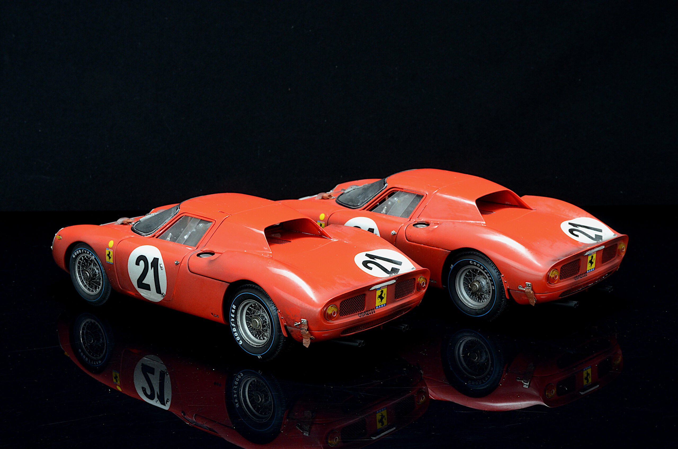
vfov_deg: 20.1
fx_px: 1269
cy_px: 224
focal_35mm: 68
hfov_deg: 29.9
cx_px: 339
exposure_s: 1/4
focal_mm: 45
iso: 800
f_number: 18
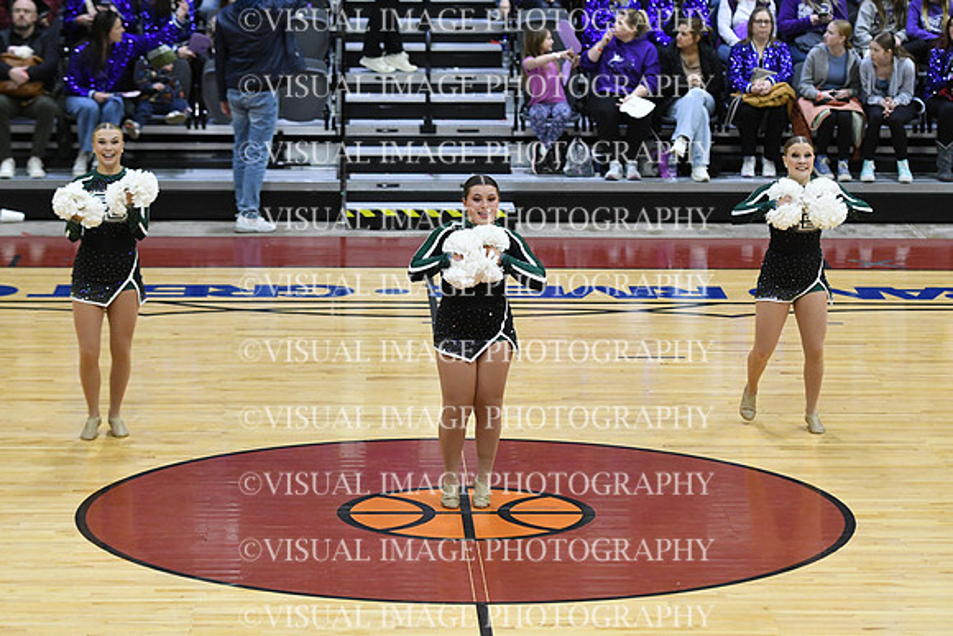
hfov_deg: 14.0
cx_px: 476
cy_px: 318
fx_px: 3892
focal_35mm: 147
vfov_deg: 9.3
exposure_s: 1/400
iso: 3200
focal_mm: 98
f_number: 2.8
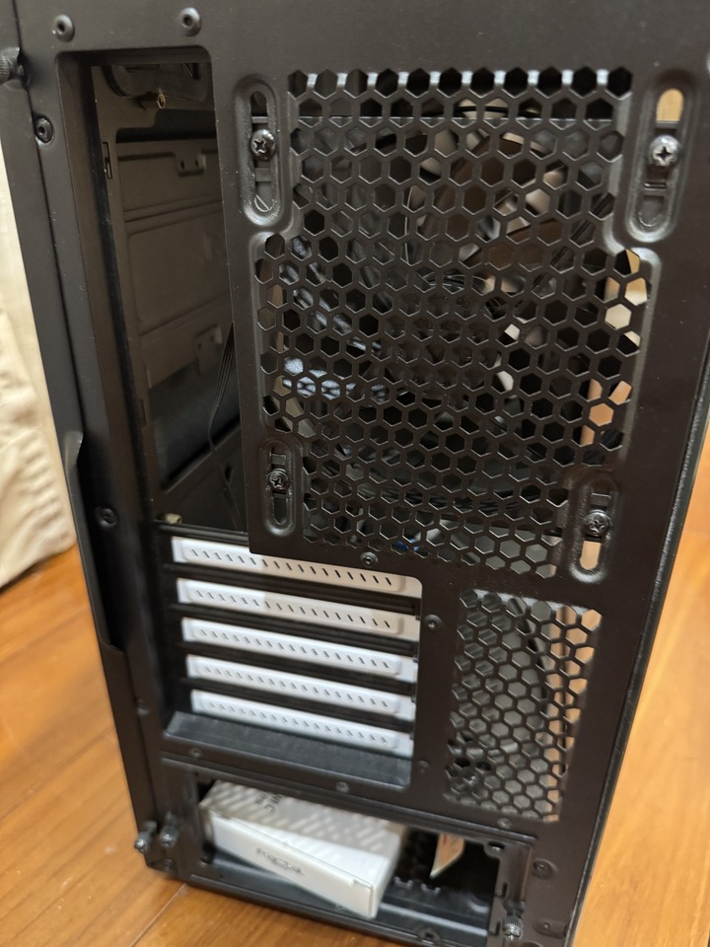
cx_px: 355
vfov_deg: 71.6
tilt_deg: -26.7
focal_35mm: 24
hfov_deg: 56.8
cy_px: 474
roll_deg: -0.1
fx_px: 656
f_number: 1.78
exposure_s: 1/40
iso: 1000
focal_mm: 6.76
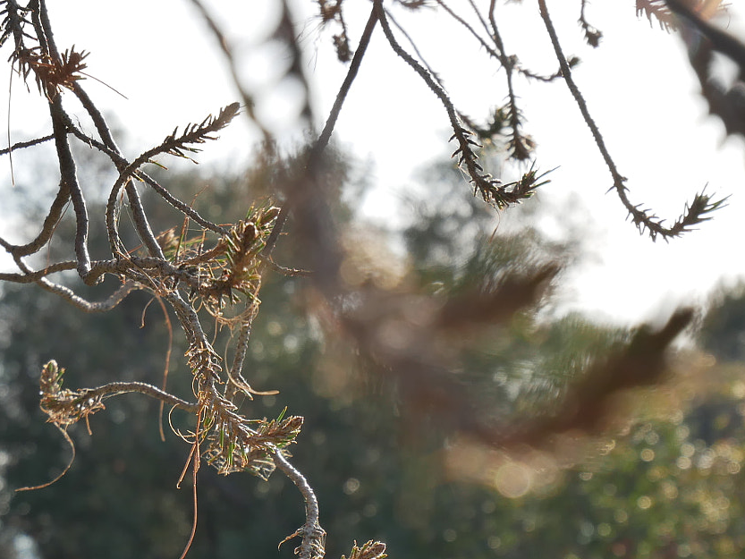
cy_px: 473
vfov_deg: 12.0
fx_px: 2648
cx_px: 205
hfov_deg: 16.0
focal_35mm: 123
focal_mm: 32
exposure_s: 1/250
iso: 200
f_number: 7.1
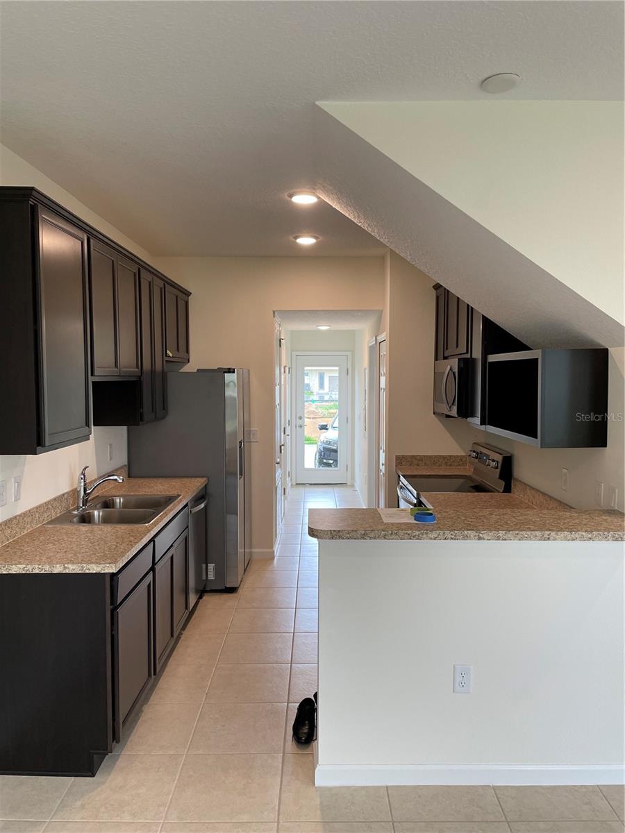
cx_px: 312
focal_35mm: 26
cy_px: 416
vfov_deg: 67.3
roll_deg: -0.4
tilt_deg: -2.3
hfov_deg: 53.1
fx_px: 626
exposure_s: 1/120
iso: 125
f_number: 1.6
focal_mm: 4.2
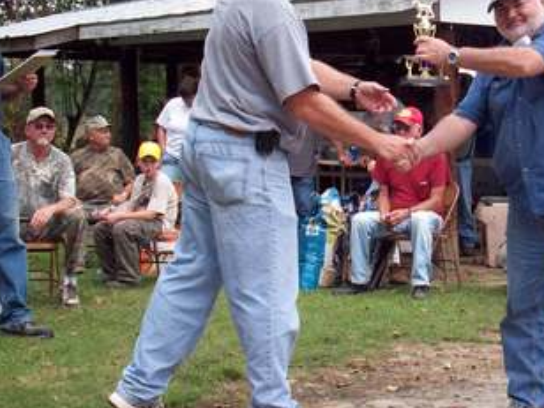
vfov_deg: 19.1
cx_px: 450
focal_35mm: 77
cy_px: 168
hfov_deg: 24.8
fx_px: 1210
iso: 80
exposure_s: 1/544
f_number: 2.8
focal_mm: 6.2
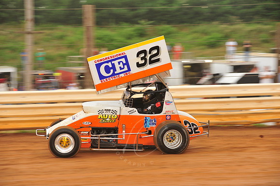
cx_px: 140
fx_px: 1127
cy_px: 93
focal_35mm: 145
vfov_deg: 9.5
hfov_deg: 14.2
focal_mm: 145
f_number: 7.1
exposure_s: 1/320
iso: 640
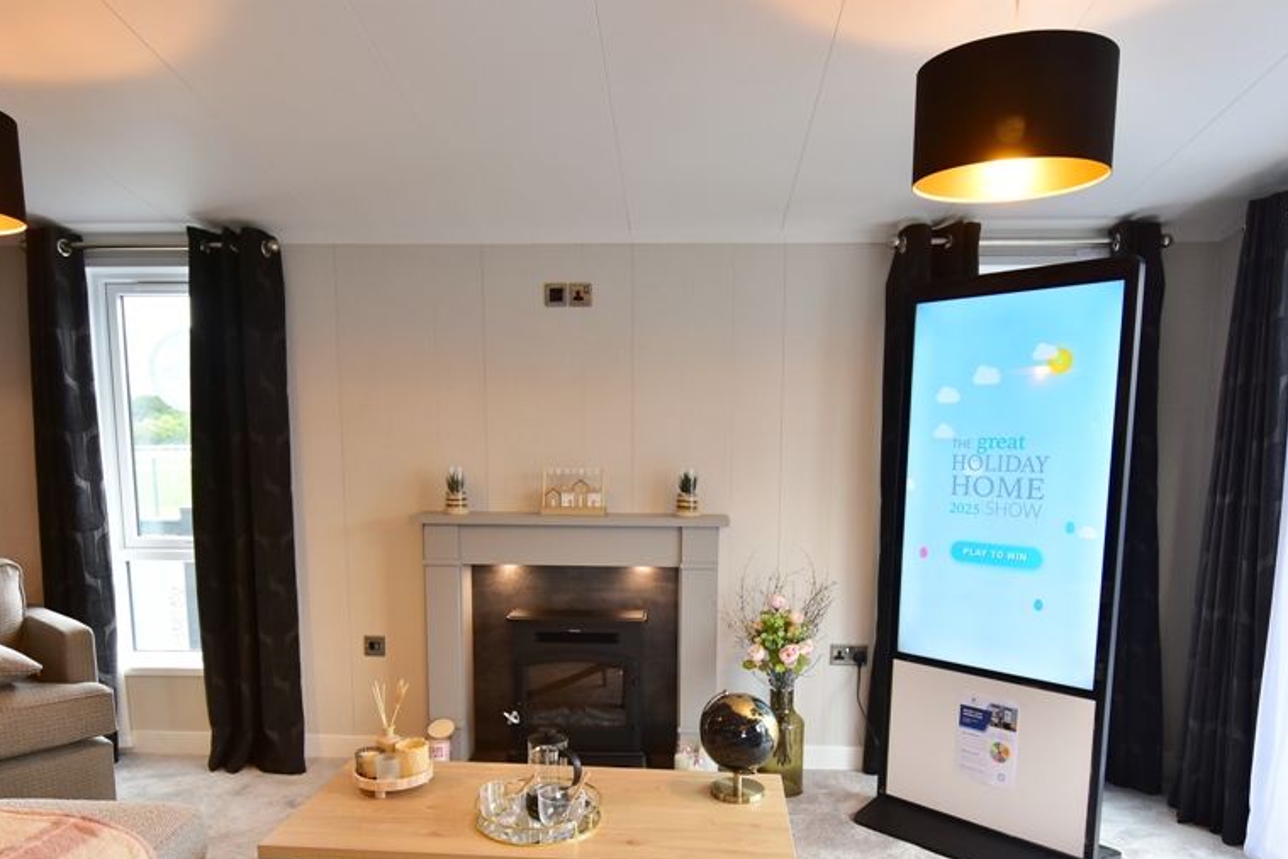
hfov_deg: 70.1
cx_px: 646
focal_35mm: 26
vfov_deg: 49.4
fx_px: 918
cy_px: 562
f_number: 5.6
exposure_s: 1/40
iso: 400
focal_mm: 13
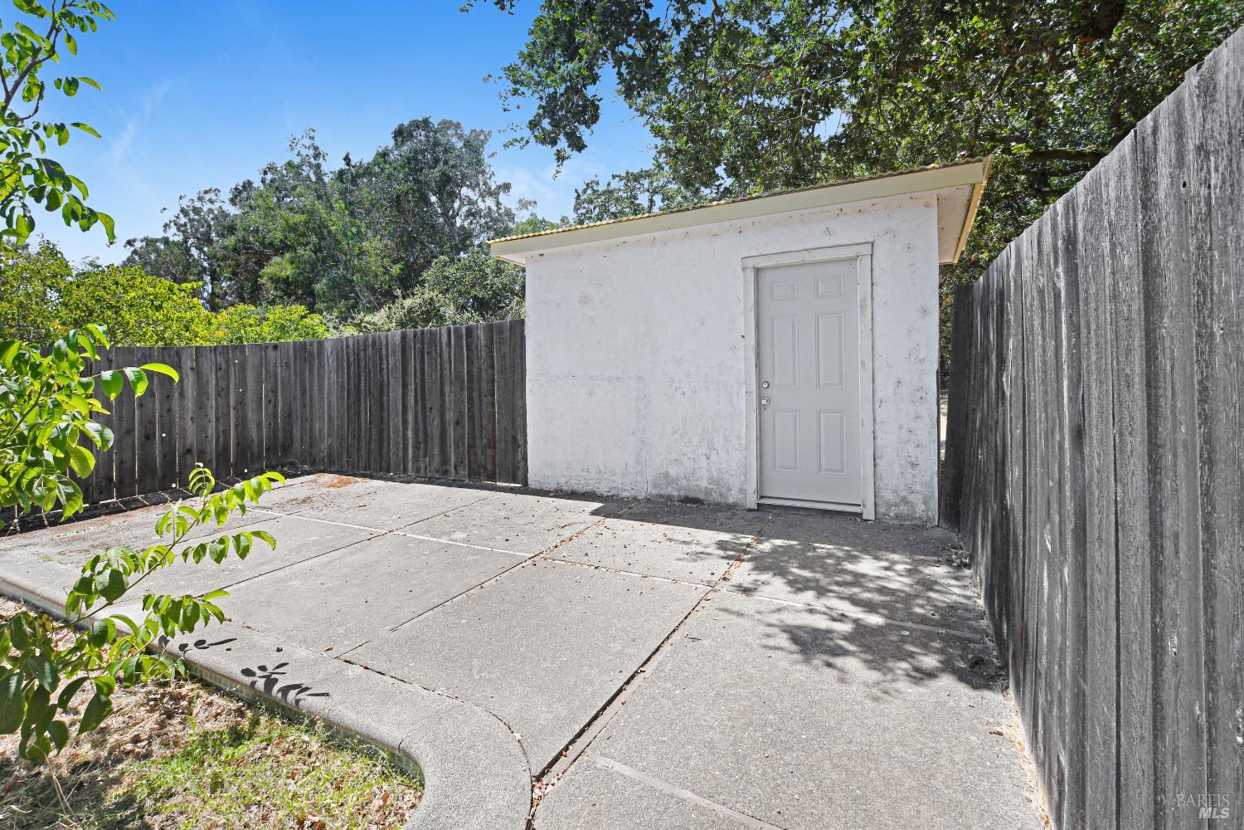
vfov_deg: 77.3
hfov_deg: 100.4
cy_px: 415
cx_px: 622
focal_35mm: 15
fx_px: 518
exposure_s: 1/250
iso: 100
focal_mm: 10
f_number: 8
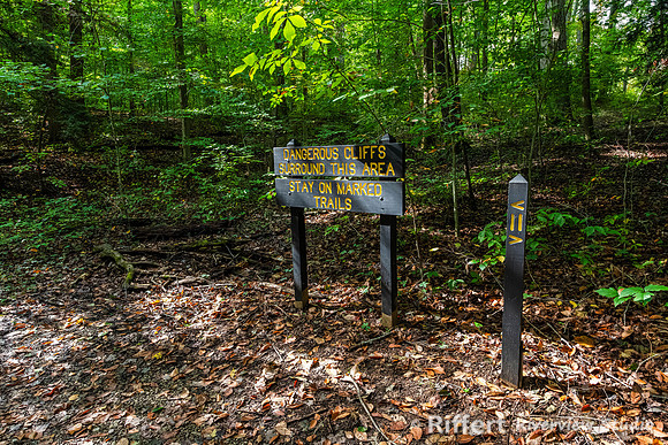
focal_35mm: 24
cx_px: 334
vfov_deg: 53.2
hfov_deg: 73.7
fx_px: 445
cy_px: 222
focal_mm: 24
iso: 5000
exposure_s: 1/160
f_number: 8
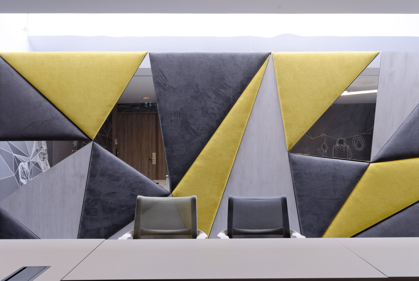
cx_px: 210
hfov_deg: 61.9
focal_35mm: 30
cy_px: 140
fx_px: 350
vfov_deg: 43.7
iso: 100
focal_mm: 20
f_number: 11
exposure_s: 1/1.6
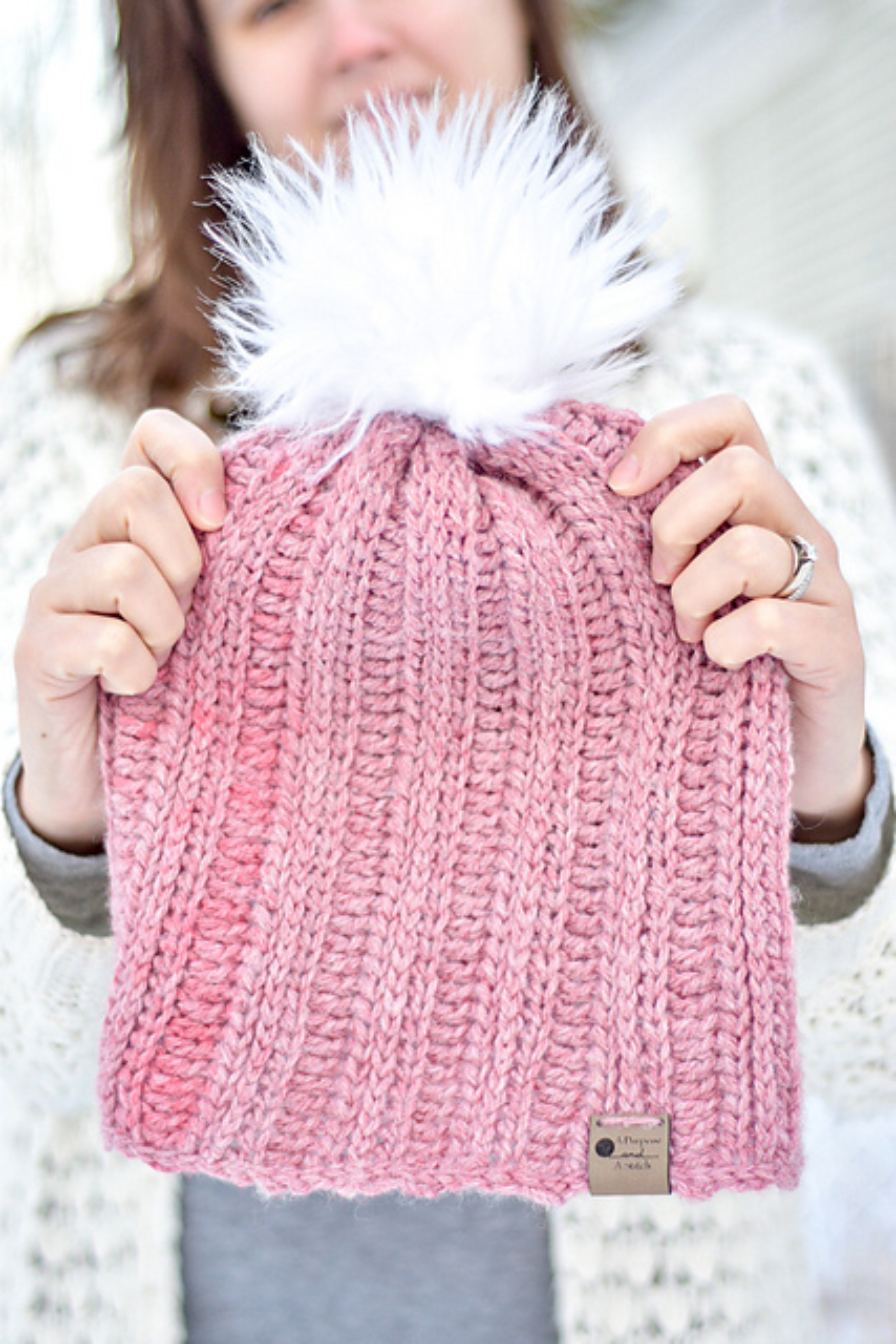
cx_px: 448
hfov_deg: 18.2
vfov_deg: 27.0
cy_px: 672
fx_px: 2798
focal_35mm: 75
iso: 320
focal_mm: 50
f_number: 1.8
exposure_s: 1/400
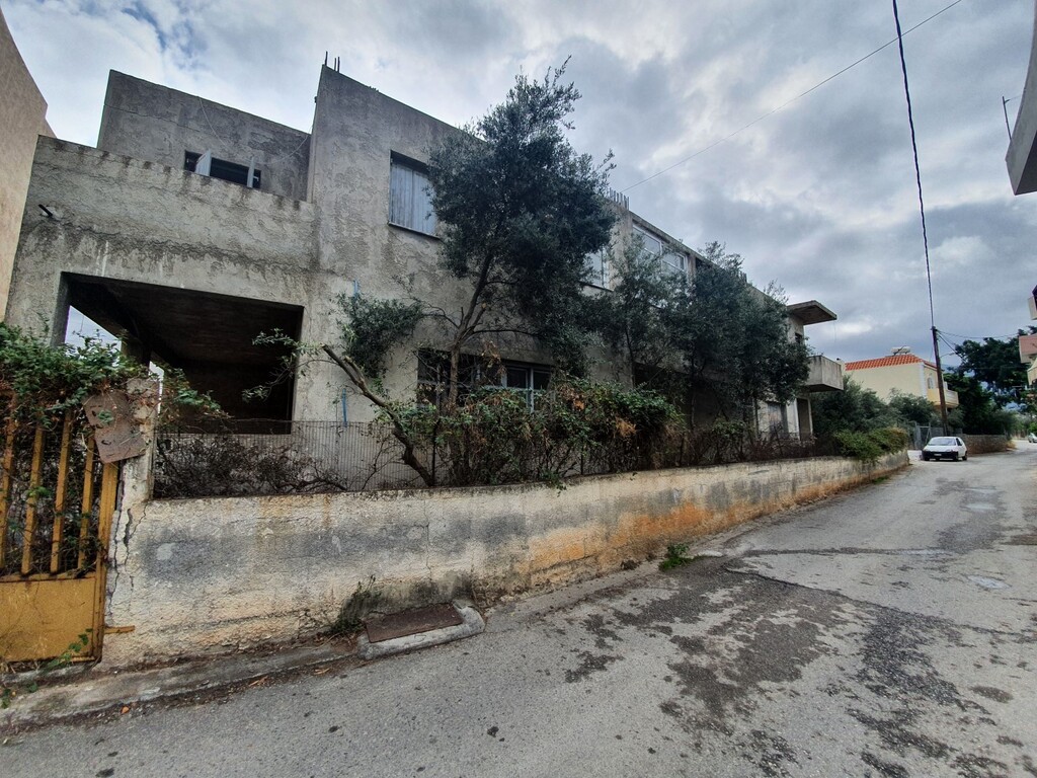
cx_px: 518
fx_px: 389
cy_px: 389
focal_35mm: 13
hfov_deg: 106.2
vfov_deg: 89.9
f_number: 2.2
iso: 50
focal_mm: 1.8
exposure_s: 1/1014
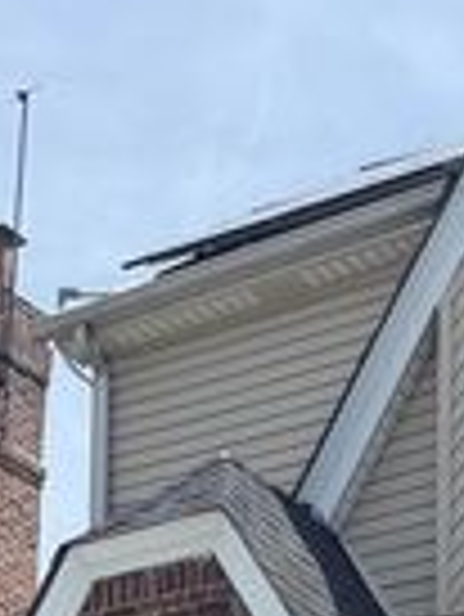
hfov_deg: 12.6
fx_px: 2088
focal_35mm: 117
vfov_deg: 14.6
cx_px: 441
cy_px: 1140
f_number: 1.78
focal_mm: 6.76
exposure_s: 1/2703
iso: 80
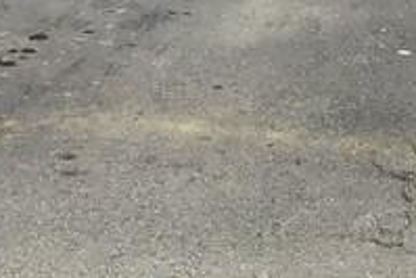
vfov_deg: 7.6
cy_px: -437
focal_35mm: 166
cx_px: 138
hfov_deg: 12.4
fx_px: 1920
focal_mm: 3.3
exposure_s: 1/1314
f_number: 2.4
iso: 25
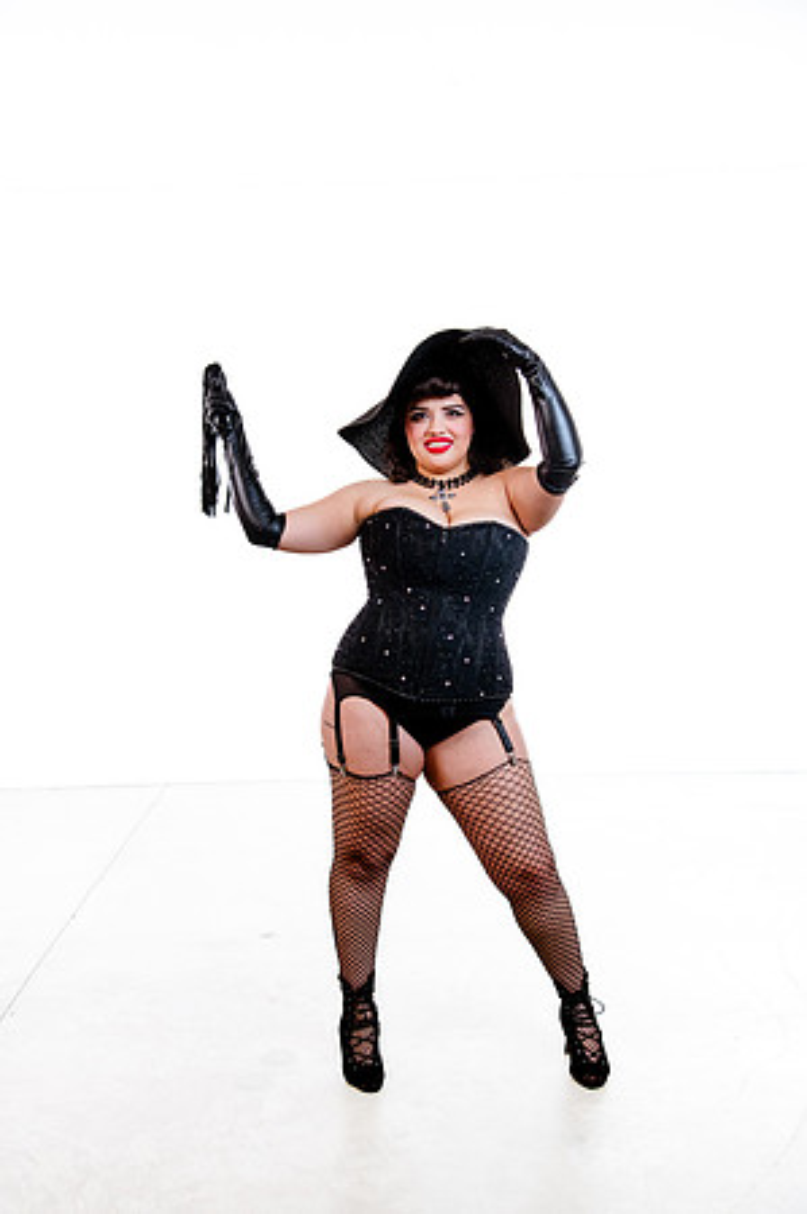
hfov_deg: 30.4
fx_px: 1483
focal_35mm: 44
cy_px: 607
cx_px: 404
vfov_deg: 44.5
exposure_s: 1/160
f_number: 6.3
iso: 2000
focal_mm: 44
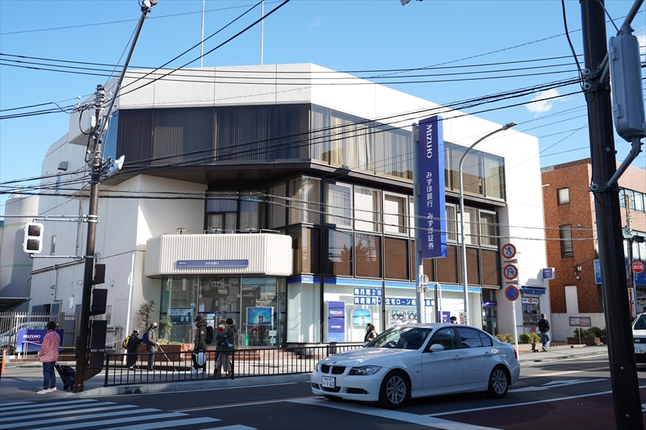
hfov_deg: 54.4
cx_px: 323
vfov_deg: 37.8
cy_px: 215
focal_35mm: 35
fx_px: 628
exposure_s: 1/400
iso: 100
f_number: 4
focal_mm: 35
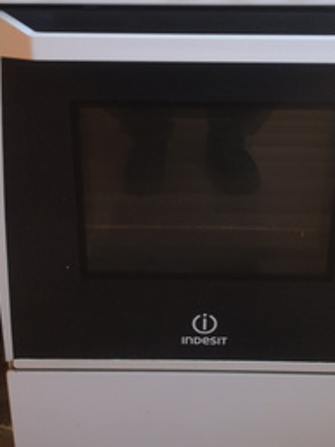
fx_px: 684
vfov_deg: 35.6
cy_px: 124
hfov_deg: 27.5
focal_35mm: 53
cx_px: 183
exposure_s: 1/50
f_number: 1.8
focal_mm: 3.95
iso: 64
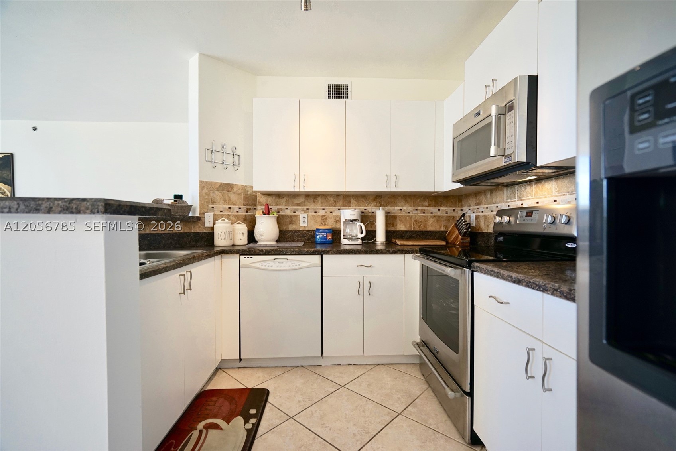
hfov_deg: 96.7
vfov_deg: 73.8
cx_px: 338
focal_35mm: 16
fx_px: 301
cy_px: 226
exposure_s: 1/160
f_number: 4
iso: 400
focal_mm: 16
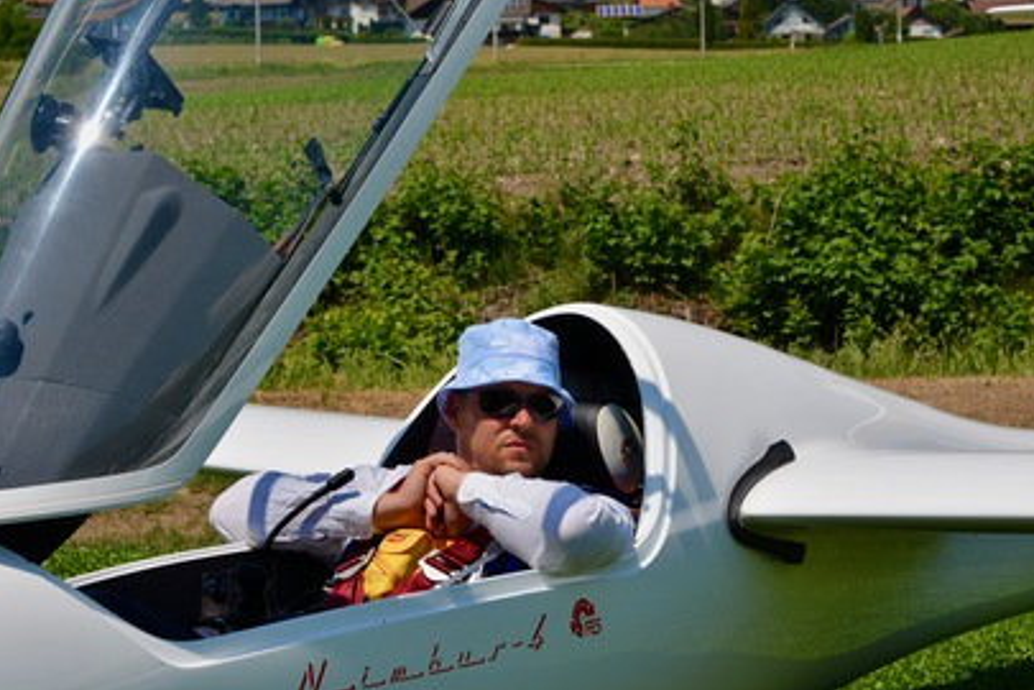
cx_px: 490
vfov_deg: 12.6
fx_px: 3130
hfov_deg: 18.8
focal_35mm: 109
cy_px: 381
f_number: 13
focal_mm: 98
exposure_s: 1/640
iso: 320
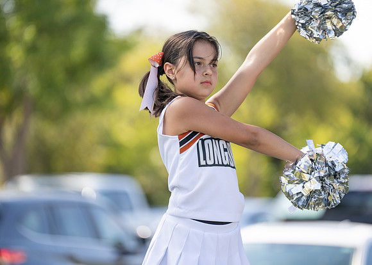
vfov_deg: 7.3
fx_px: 2074
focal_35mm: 196
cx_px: 186
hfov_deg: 10.3
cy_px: 132
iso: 160
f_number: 2.8
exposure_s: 1/1000
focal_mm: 185
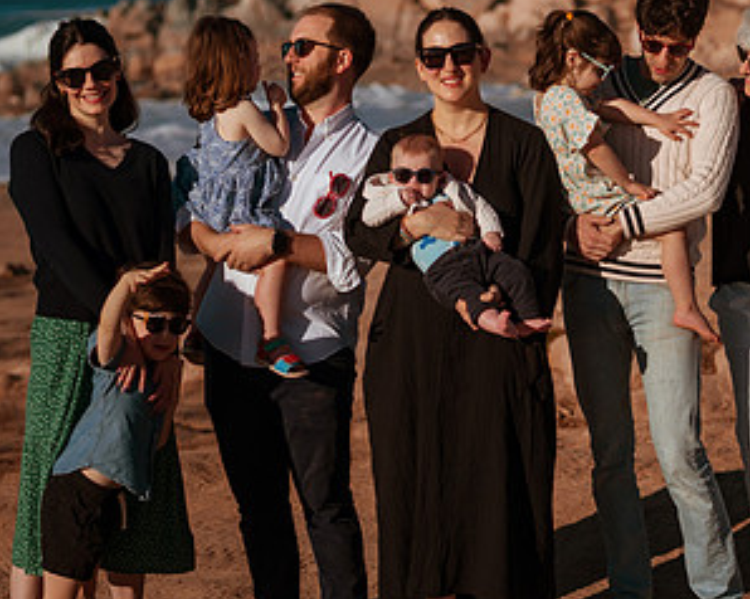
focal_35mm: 106
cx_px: 541
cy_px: 386
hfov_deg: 18.0
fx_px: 2351
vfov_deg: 14.5
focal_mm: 58
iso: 50
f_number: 2.5
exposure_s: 1/8000
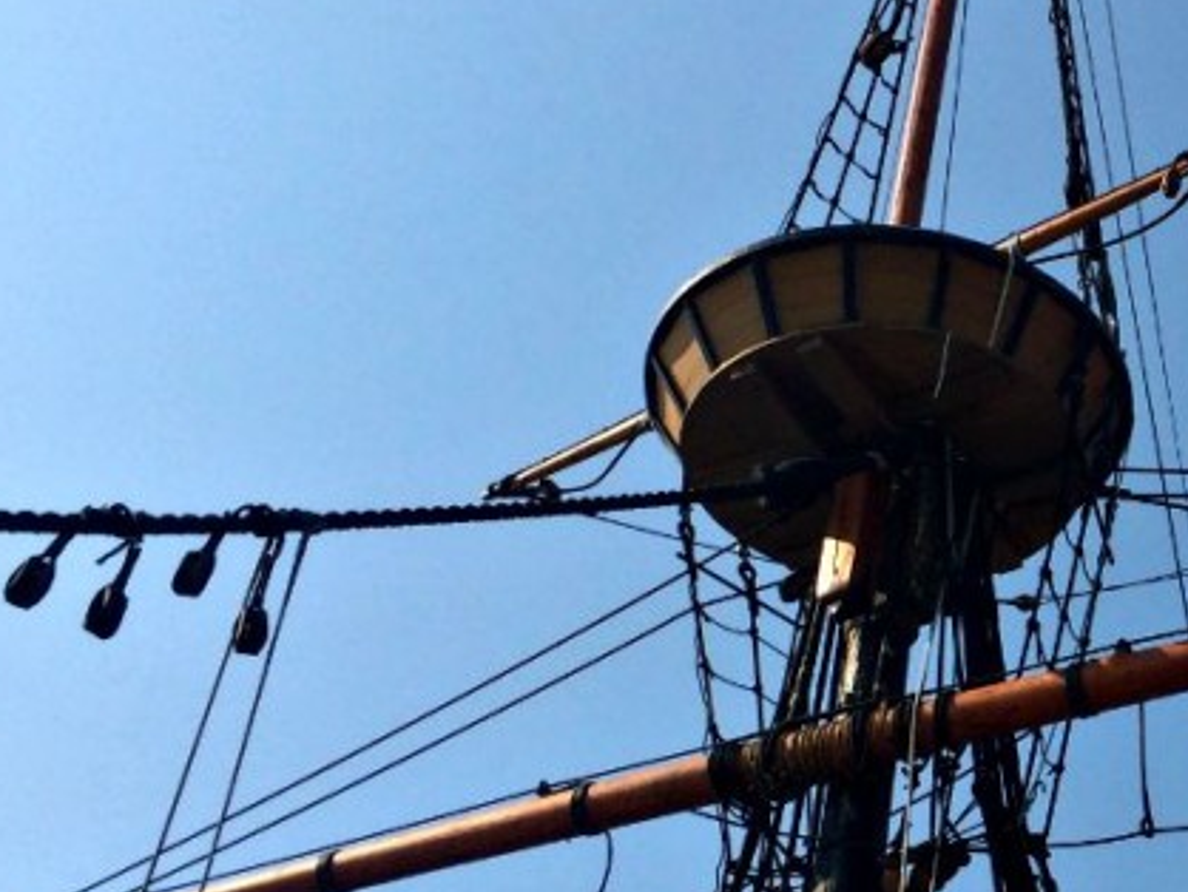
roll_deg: +2.5
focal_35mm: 71
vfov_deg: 20.7
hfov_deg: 25.5
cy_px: 557
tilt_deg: +41.0
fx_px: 2438
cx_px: 1282
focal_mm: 4.15
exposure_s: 1/3165
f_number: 2.2
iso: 32
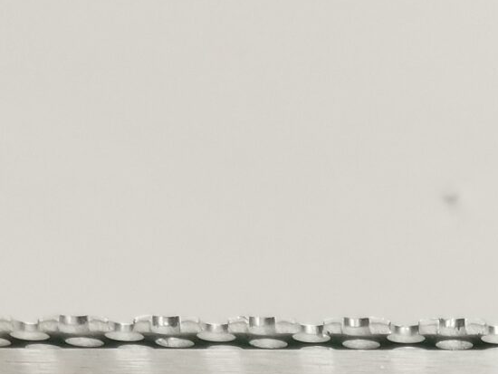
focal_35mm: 121
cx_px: 551
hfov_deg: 15.8
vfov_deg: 10.9
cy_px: 814
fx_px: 1742
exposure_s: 1/120
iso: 64
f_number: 1.7
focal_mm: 4.25
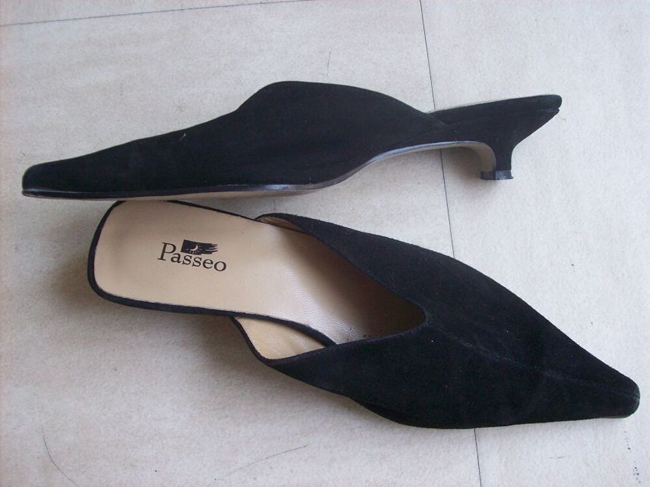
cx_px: 325
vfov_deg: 32.2
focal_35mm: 45
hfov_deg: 42.1
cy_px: 244
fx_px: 845
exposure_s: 1/58
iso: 160
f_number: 3
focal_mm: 7.6
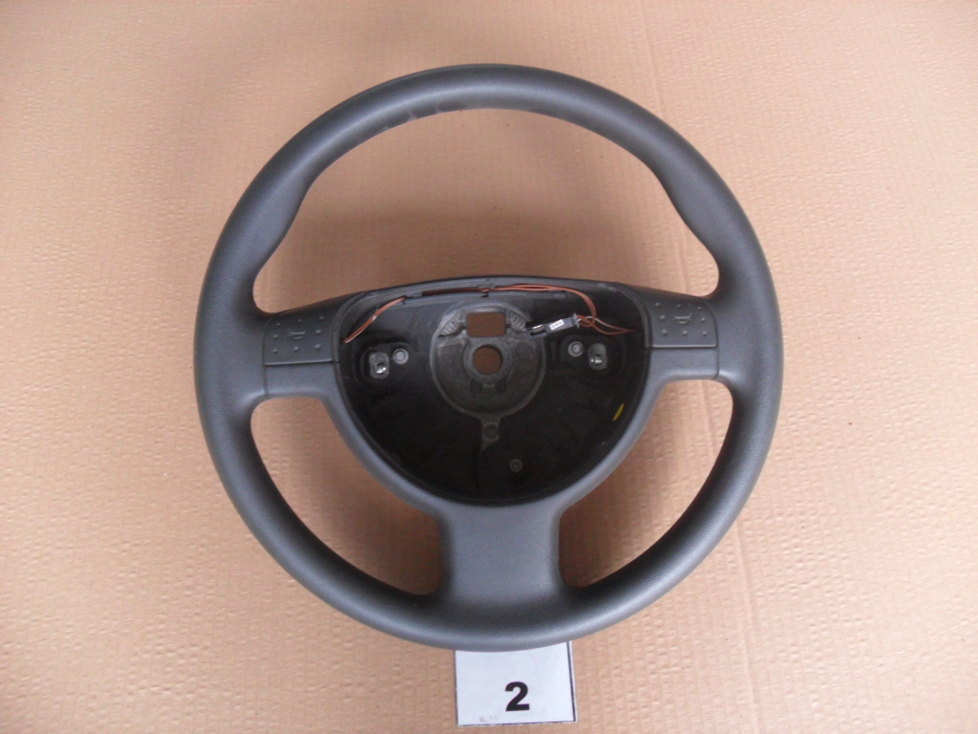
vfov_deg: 40.7
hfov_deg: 52.6
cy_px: 367
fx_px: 989
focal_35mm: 35
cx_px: 489
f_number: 3
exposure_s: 1/45
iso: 200
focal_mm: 6.3
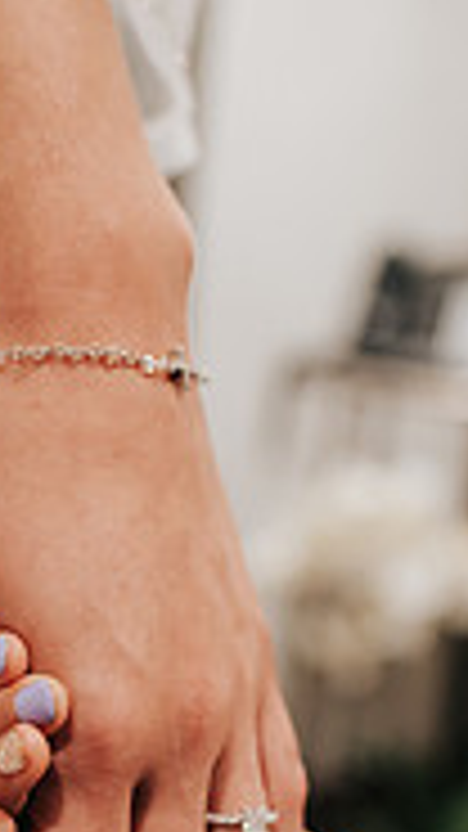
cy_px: 612
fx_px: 1964
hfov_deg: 13.5
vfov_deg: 23.7
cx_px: 68
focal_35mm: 89
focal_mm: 35
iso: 900
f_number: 2.8
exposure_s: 1/125
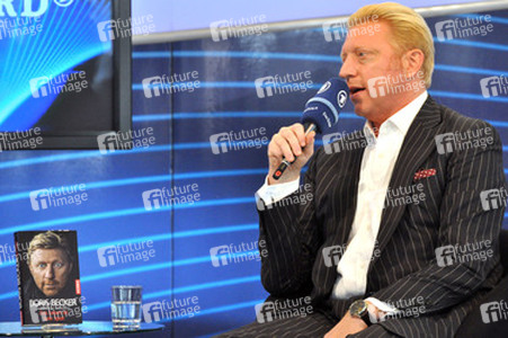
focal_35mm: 345
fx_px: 4865
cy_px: 169
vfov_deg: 4.0
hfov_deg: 6.0
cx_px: 254
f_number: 6.3
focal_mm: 230
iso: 2500
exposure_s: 1/200
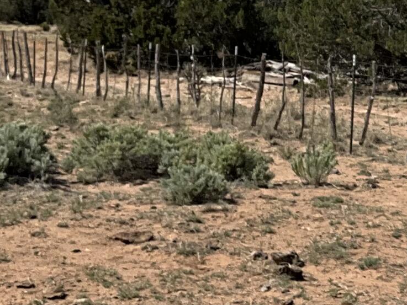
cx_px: 563
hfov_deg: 15.7
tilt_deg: +0.0
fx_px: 1388
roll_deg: -2.8
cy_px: 9
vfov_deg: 12.4
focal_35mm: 118
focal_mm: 3
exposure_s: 1/2959
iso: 25
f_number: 1.8
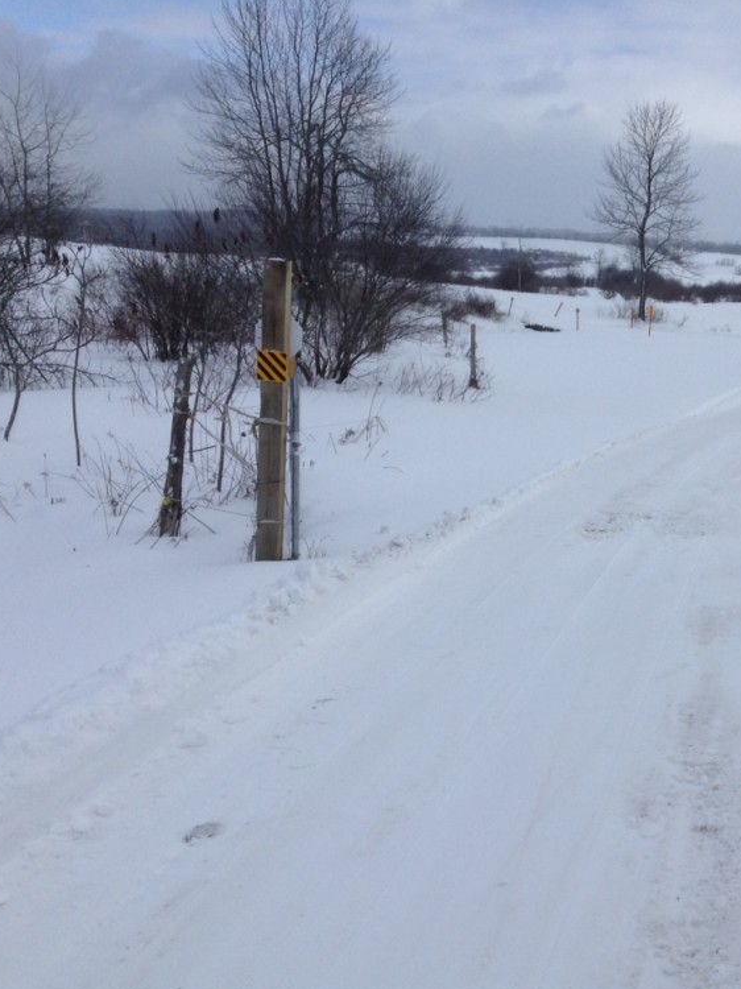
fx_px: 1285
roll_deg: -1.5
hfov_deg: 31.0
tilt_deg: -13.8
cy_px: 499
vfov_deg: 42.1
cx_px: 634
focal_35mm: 45
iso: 25
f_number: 2.4
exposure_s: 1/2146
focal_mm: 3.3
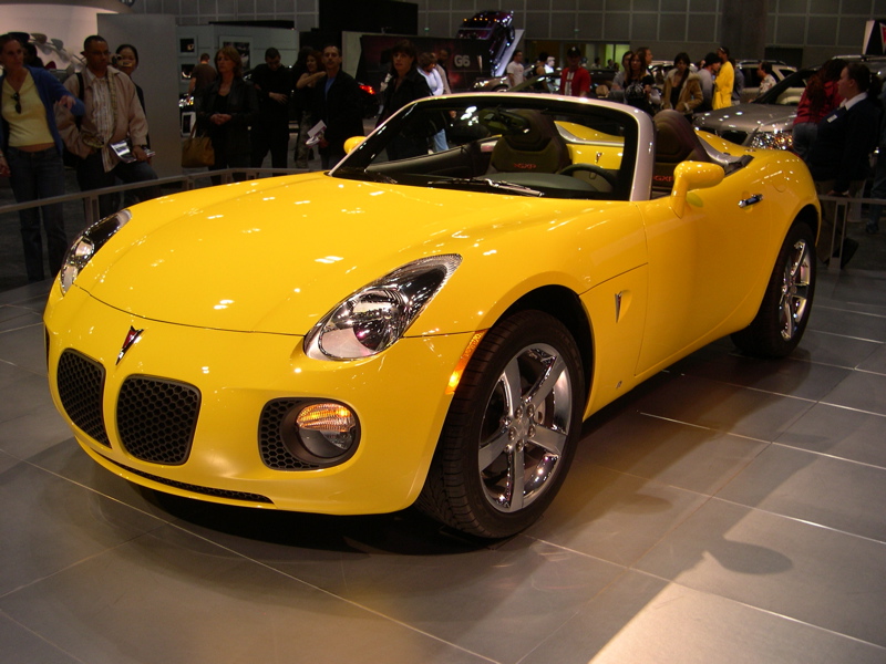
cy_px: 332
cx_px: 443
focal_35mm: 38
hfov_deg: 49.0
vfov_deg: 37.7
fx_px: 973
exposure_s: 1/52
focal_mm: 8
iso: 100
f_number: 2.8
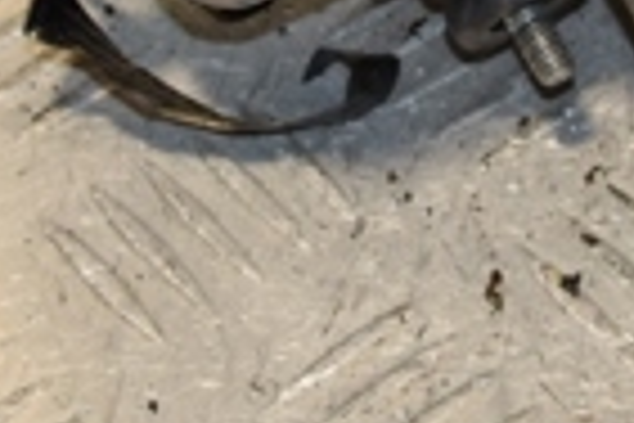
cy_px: -364
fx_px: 5741
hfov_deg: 6.3
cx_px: 544
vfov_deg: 4.2
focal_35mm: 326
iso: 800
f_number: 9
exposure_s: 1/200
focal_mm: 48
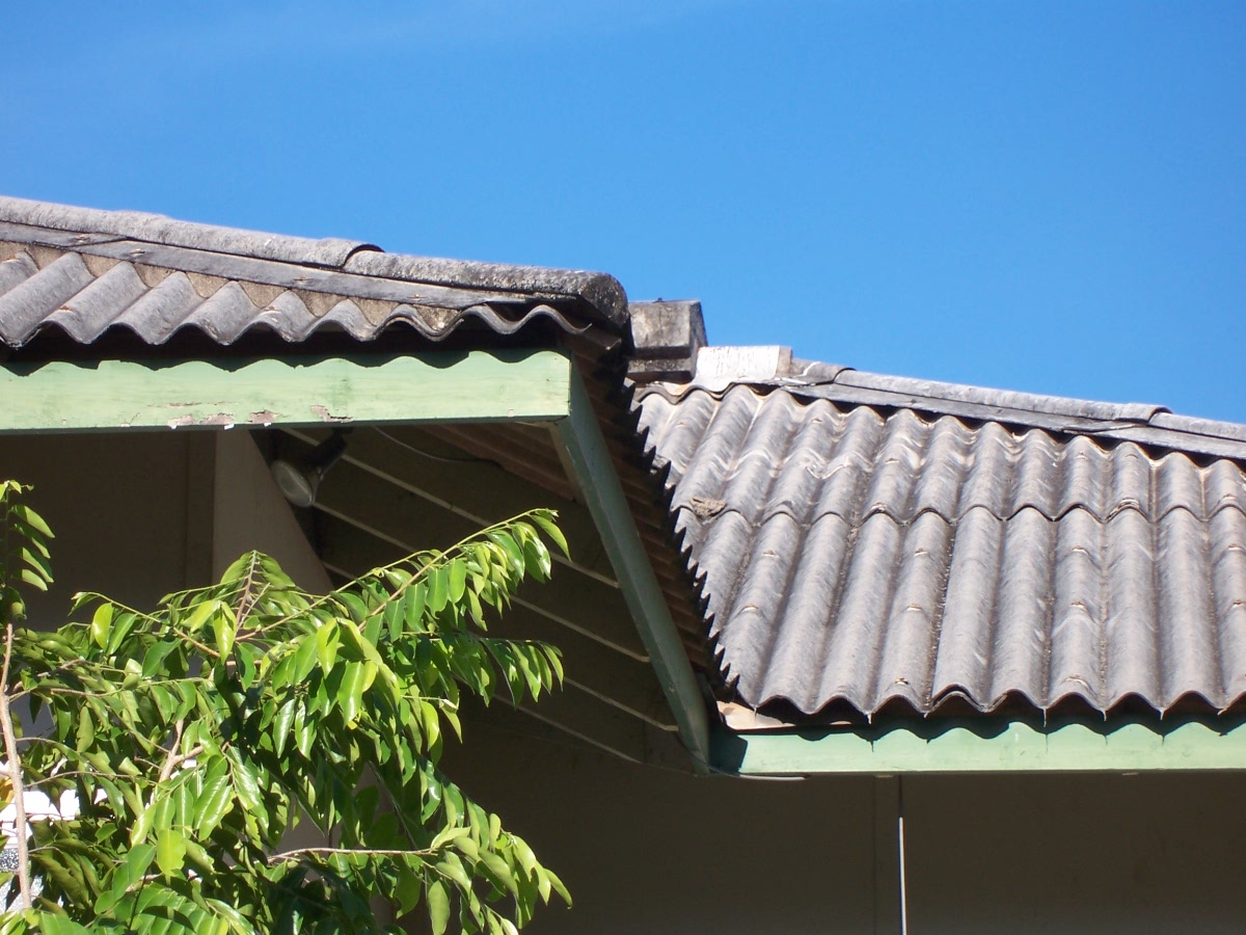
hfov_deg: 11.3
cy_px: 468
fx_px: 6299
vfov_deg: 8.5
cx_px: 623
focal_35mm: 175
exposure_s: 1/500
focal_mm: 30
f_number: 4.9
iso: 80
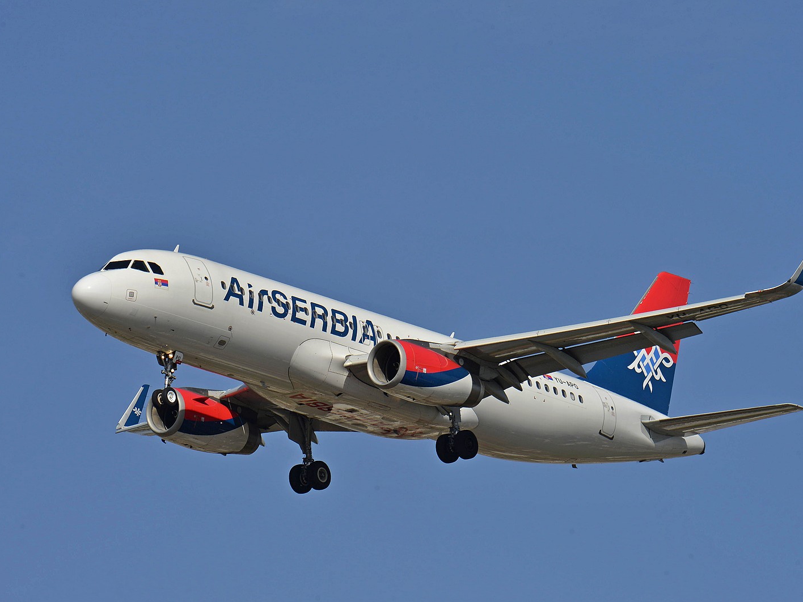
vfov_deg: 3.9
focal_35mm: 380
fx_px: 8815
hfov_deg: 5.2
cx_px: 422
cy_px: 301
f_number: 11
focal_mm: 350
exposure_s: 1/640
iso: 125
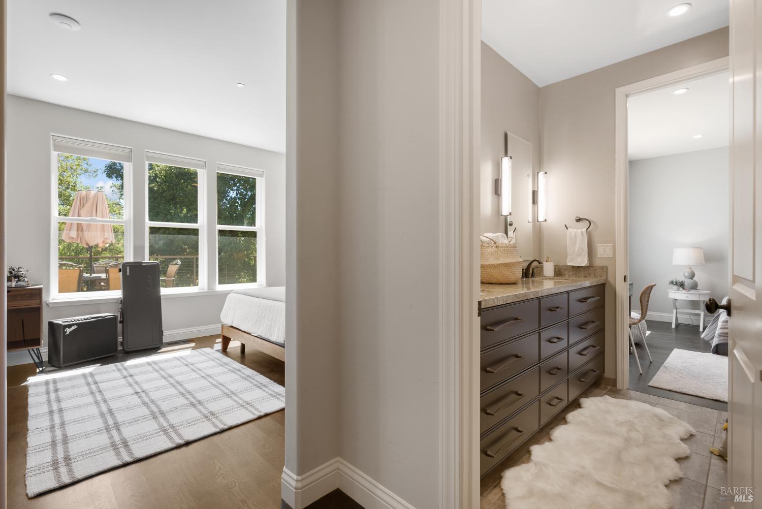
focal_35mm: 16
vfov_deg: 73.8
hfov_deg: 96.7
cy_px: 254
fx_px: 339
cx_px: 381
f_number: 8
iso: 400
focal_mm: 16
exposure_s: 1/30
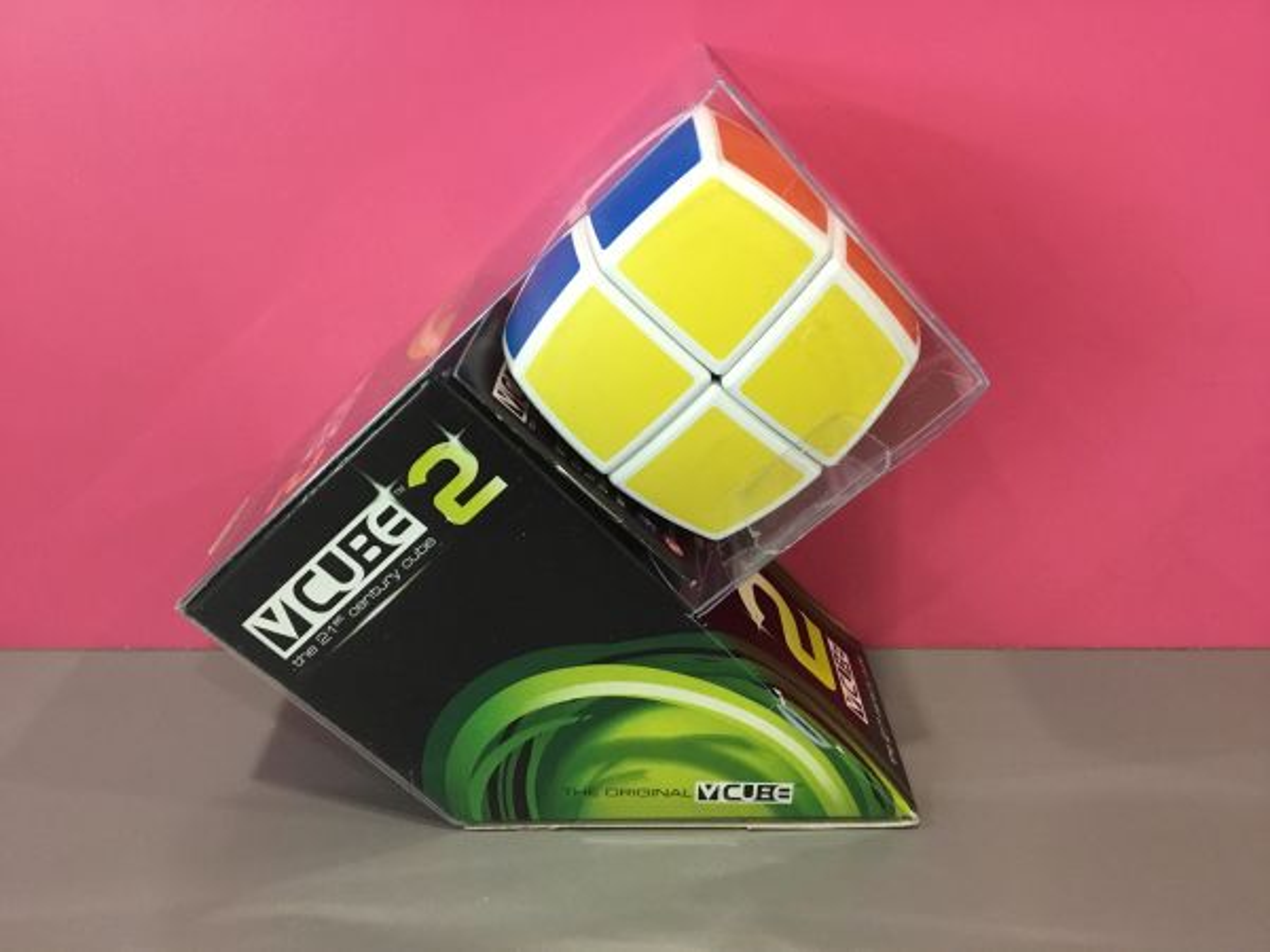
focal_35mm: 31
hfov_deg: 58.4
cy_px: 476
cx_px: 635
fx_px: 1137
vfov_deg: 45.4
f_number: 2.4
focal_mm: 3.3
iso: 200
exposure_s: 1/20
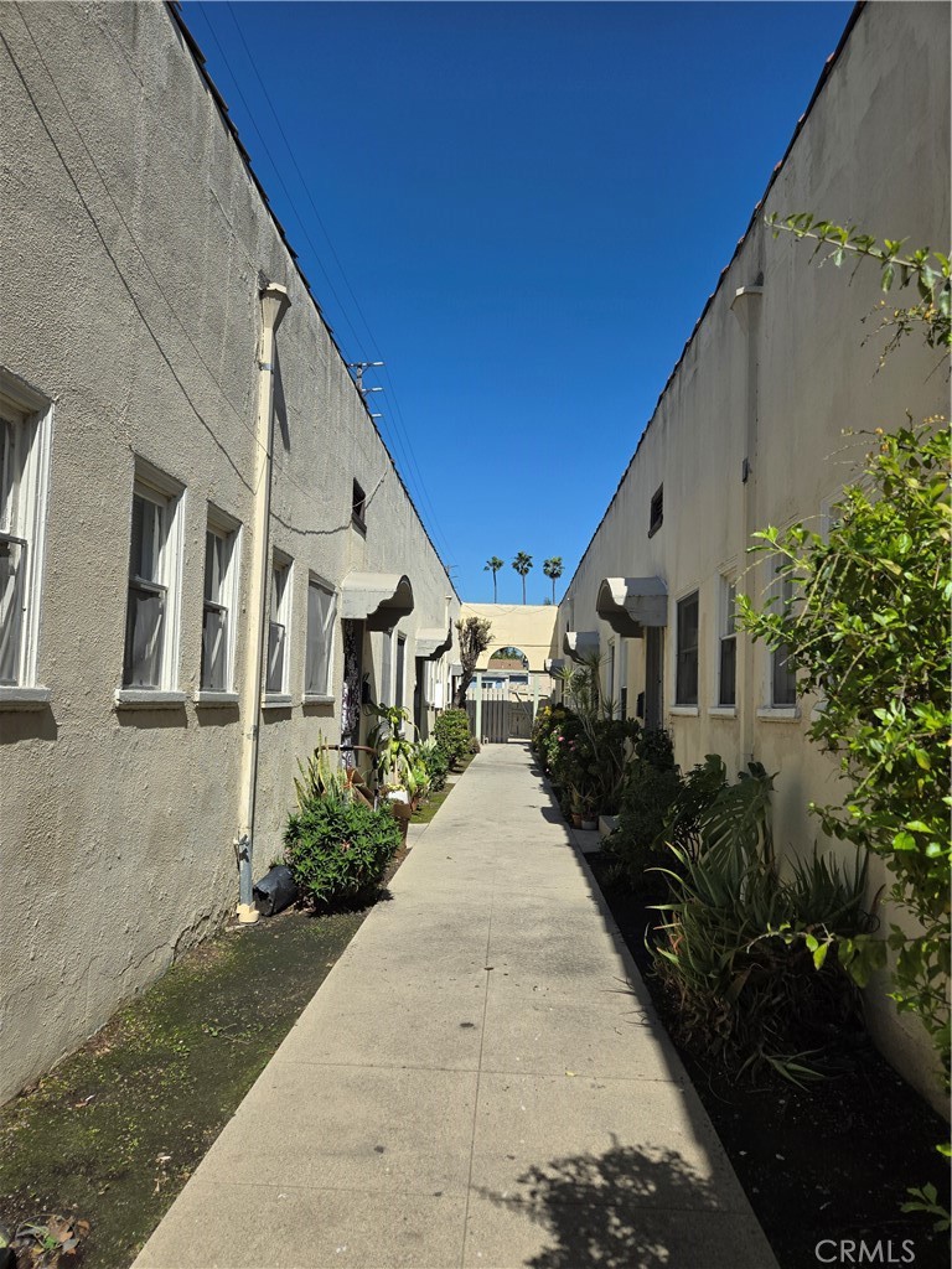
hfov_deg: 58.9
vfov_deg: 73.9
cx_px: 476
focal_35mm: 23
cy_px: 634
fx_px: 843
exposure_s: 1/2517
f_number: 1.8
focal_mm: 5.4
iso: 25
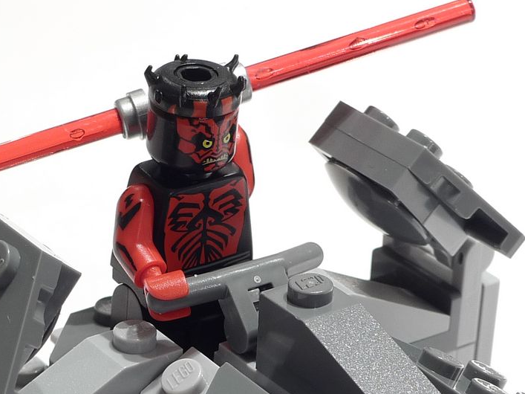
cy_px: 447
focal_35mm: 147
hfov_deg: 13.4
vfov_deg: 10.0
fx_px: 2229
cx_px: 215
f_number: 4.5
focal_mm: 12.1
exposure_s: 1.3
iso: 80
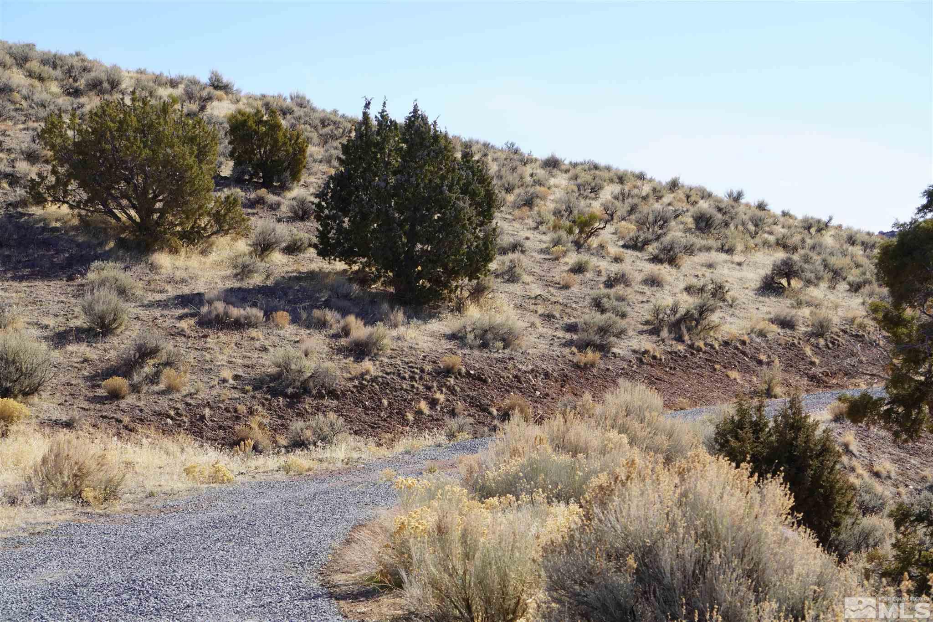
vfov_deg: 16.6
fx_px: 2138
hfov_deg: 24.6
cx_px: 466
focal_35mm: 82
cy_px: 311
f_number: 8
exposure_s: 1/160
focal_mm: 55
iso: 100
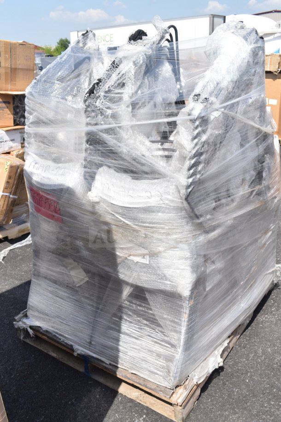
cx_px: 140
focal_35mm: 33
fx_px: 386
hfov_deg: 40.0
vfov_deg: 57.2
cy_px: 211
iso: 200
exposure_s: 1/320
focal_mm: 22
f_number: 9
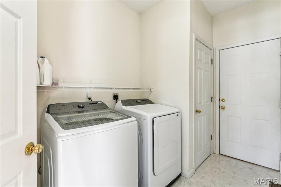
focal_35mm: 16
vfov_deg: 73.0
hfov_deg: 96.0
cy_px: 94
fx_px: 126
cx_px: 140
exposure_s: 1/1.67
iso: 100
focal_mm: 16.2
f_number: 13
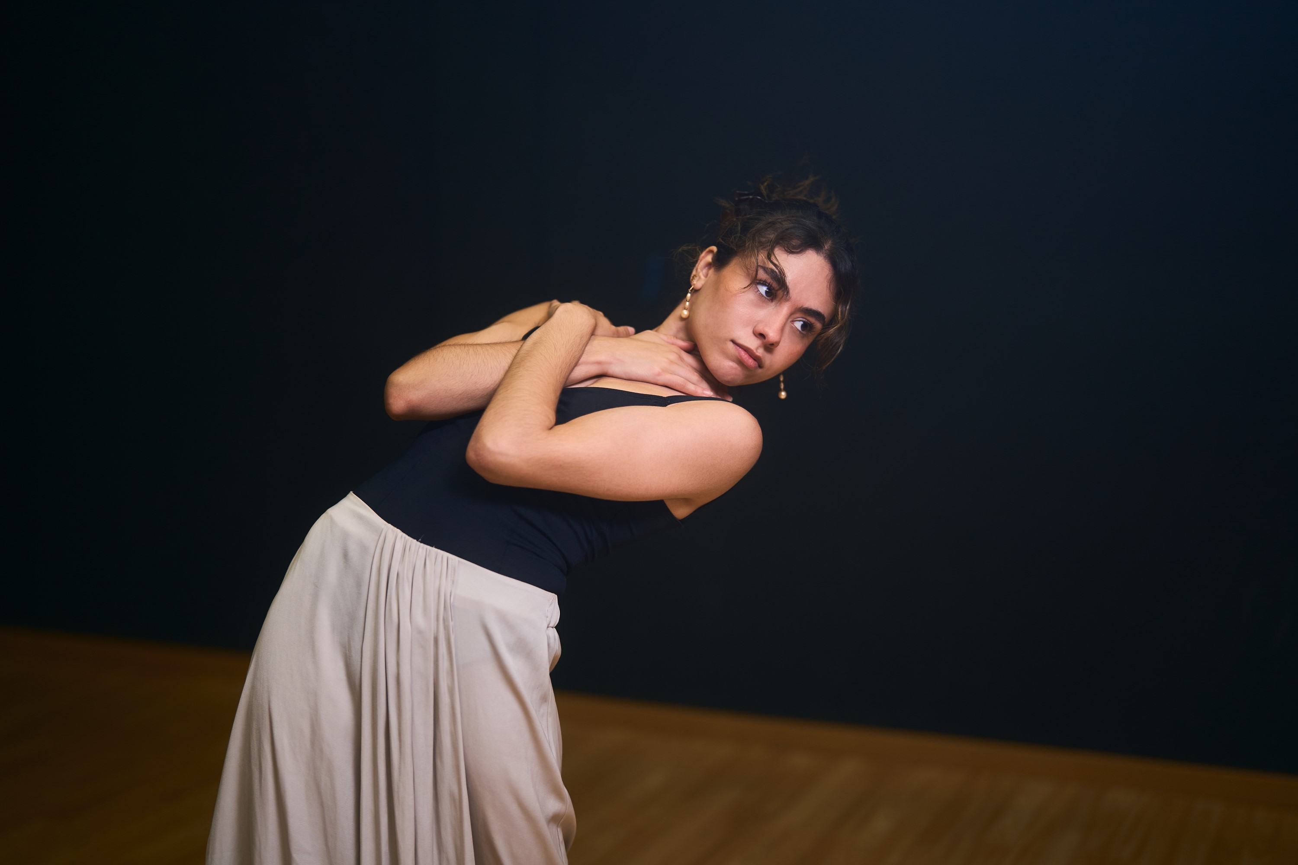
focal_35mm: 50
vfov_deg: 27.0
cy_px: 432
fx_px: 1803
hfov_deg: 39.6
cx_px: 649
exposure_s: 1/250
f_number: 1.2
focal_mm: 50
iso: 320
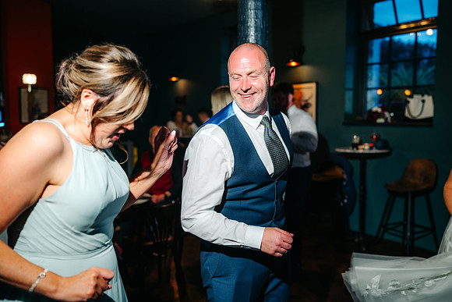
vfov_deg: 37.9
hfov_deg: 54.4
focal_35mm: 35
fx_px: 440
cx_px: 226
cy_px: 151
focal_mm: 35
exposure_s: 1/200
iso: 400
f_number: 2.2
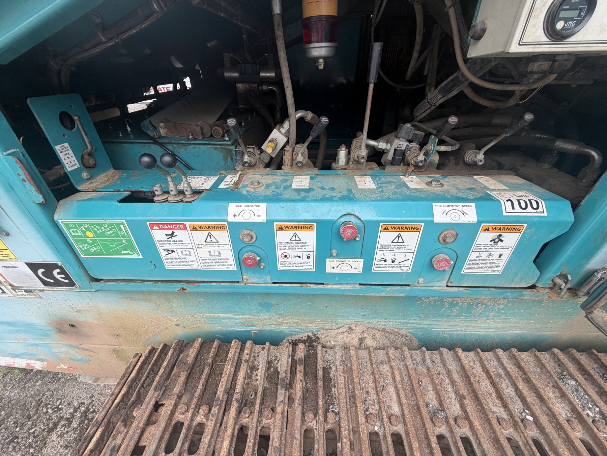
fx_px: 245
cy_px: 228
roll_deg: +2.6
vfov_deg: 85.7
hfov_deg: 102.1
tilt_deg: -34.3
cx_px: 304
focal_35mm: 14
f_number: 2.2
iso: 64
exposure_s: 1/121
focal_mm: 2.22
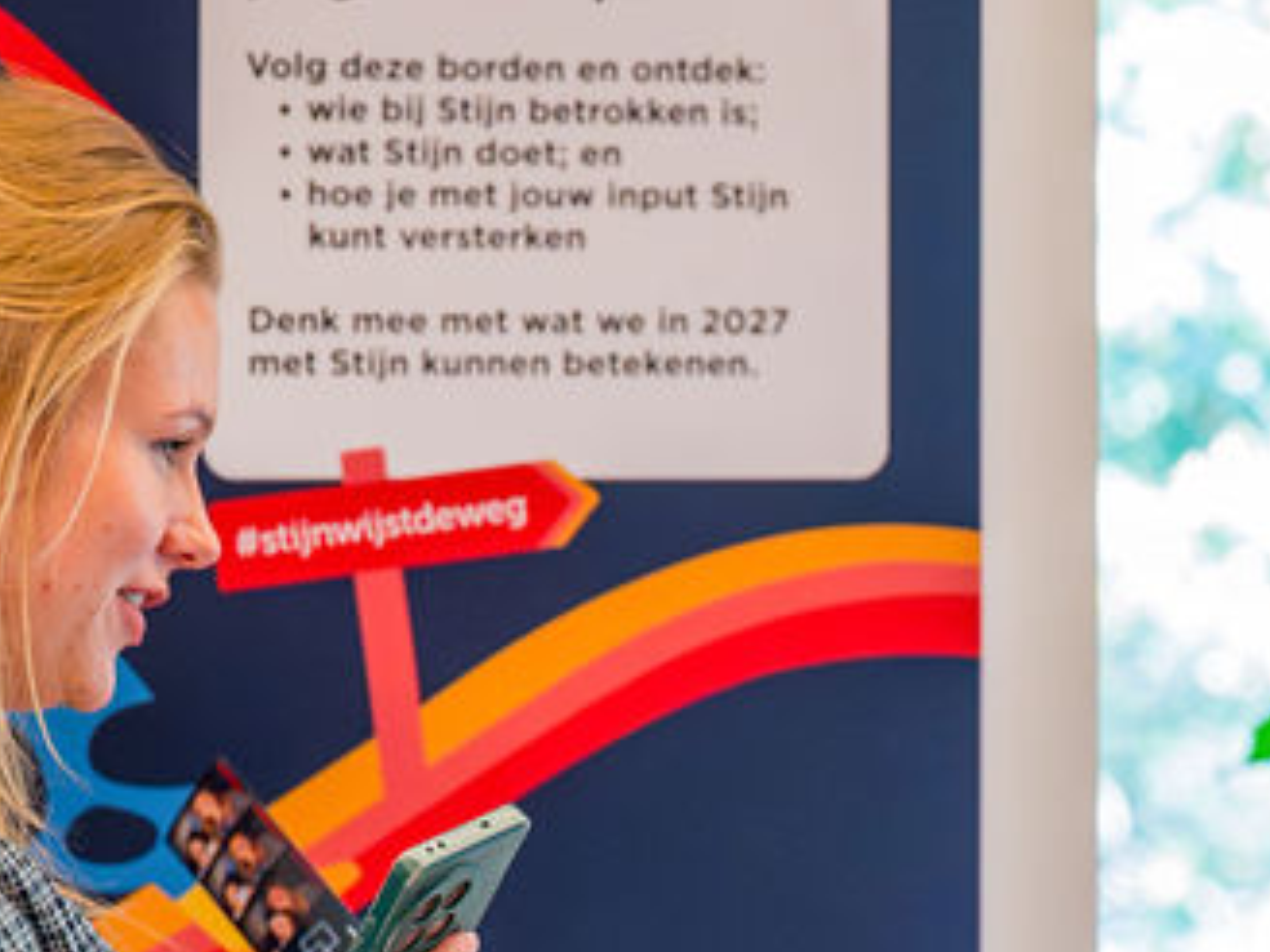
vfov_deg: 5.4
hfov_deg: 7.3
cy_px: 1226
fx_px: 10016
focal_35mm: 273
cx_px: 855
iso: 2500
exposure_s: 1/200
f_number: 2.8
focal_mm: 78
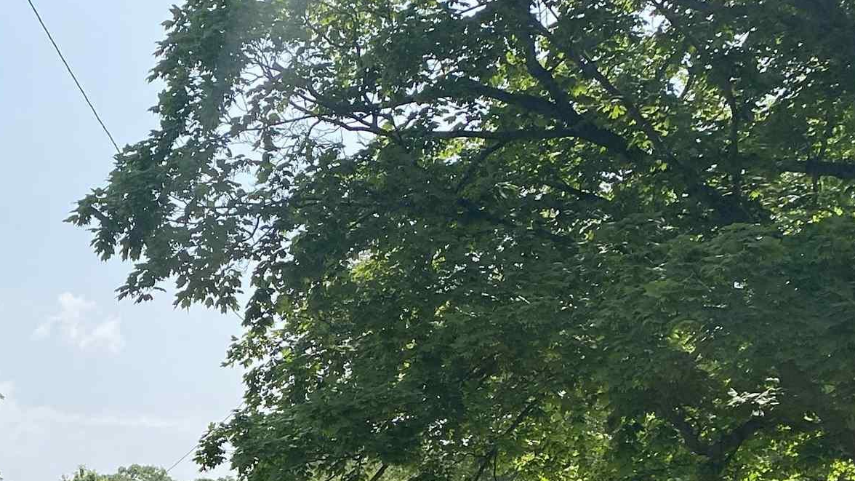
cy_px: 684
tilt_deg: -1.5
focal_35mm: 74
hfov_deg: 27.0
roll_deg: -0.8
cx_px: 4
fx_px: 1677
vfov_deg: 15.3
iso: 32
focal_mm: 4.25
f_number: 1.8
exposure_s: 1/2890
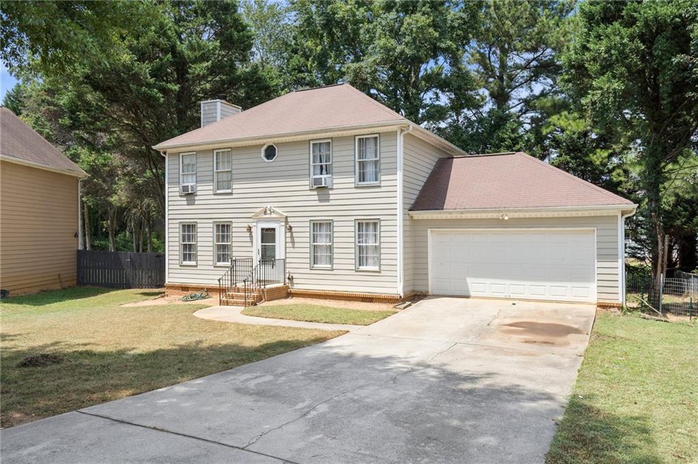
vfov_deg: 49.5
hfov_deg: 69.4
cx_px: 349
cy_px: 232
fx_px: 504
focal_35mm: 26
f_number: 16
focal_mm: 26
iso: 640
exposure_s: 1/400
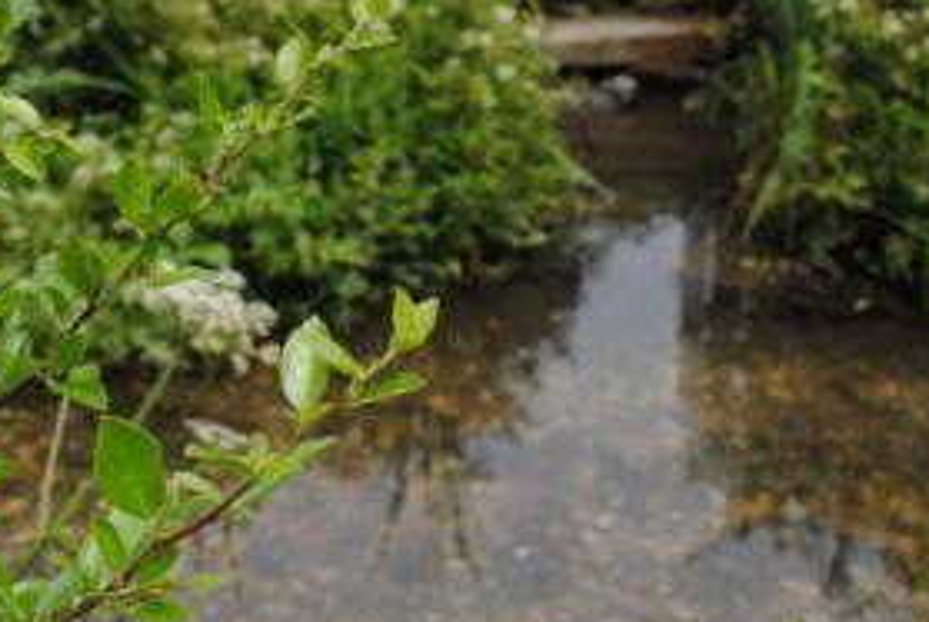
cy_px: 111
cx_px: 398
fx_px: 2352
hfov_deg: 22.3
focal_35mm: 91
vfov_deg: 15.0
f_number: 7.1
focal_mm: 26
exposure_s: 1/200
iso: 100
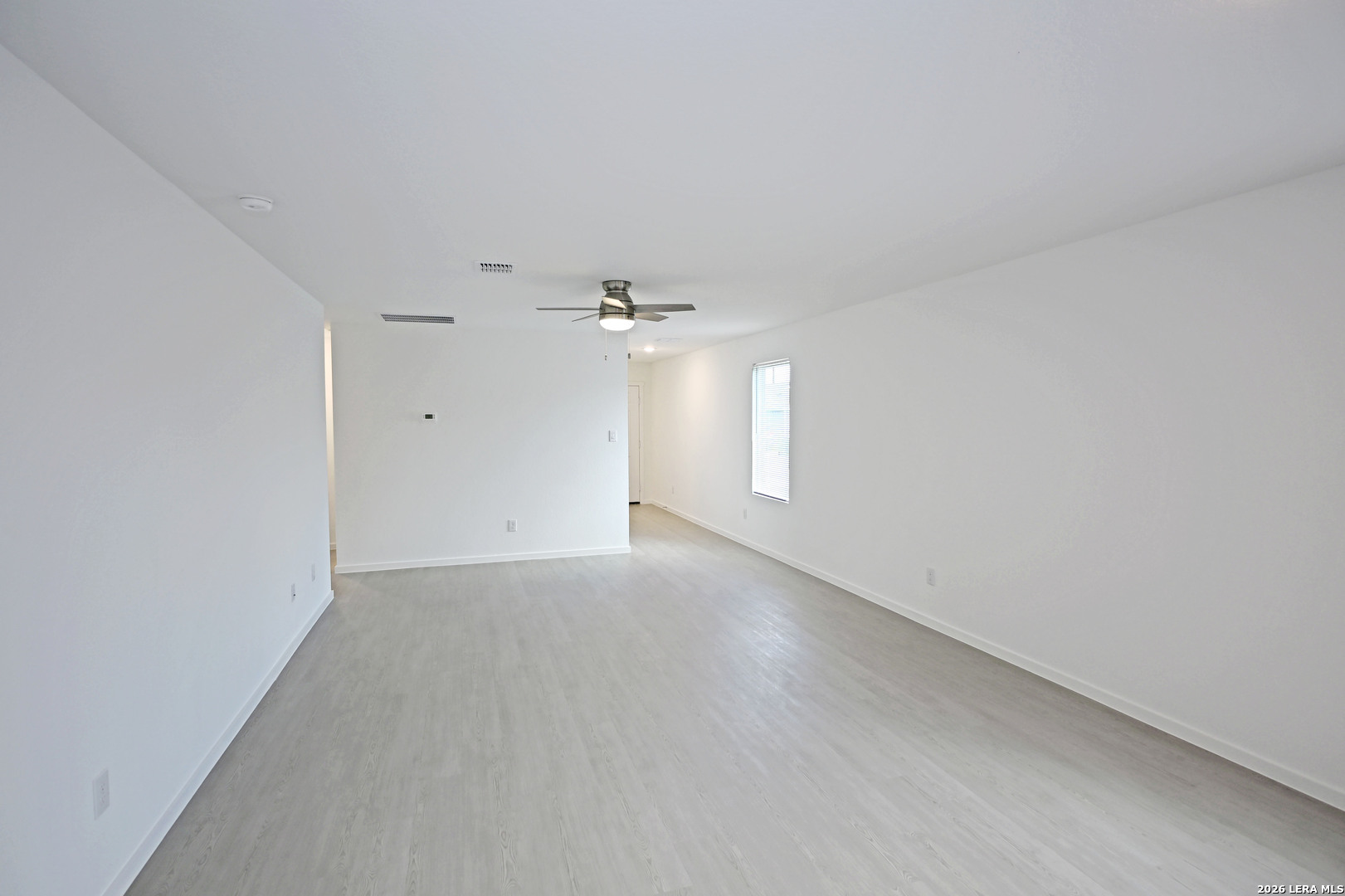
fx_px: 672
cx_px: 672
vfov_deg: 67.4
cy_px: 448
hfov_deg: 90.0
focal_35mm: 18
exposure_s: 1/25
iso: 64
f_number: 3.5
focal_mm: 12
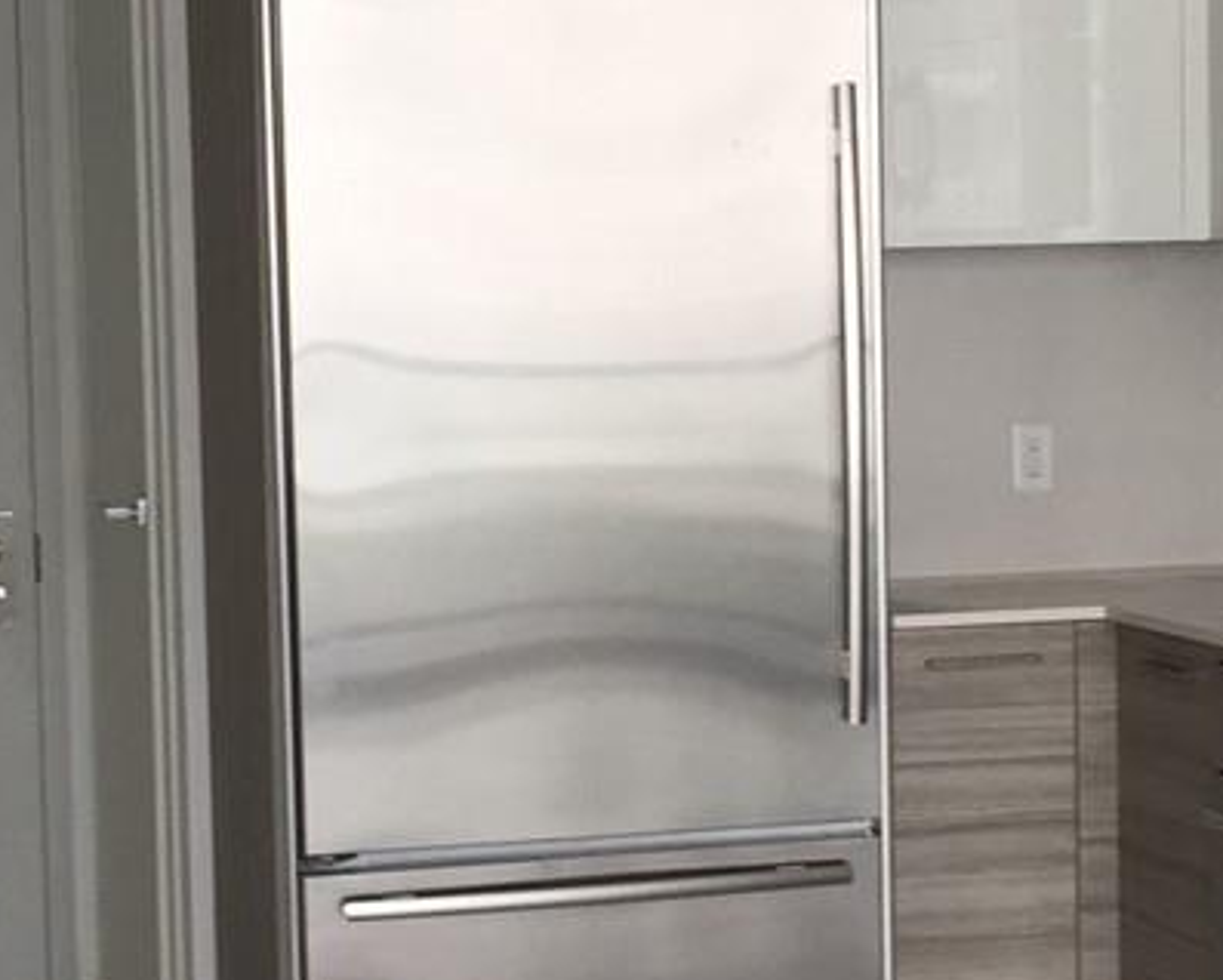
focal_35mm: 114
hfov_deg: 16.8
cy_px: 607
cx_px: 801
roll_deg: +1.3
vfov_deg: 13.5
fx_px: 4128
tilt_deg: -5.9
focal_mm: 4.15
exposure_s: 1/60
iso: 40
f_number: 2.2
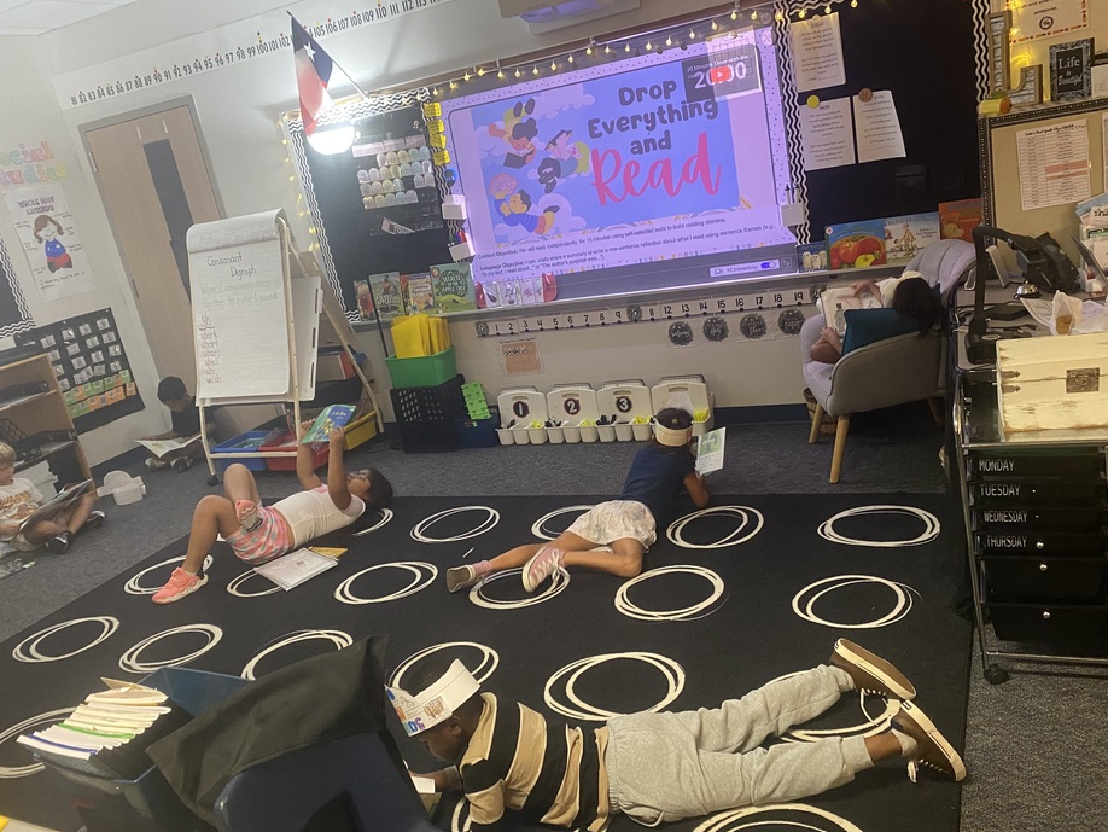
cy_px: 436
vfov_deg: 48.2
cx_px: 567
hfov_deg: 61.6
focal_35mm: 29
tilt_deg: -17.0
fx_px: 928
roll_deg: +11.3
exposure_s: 1/60
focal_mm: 4.25
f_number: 1.8
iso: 400
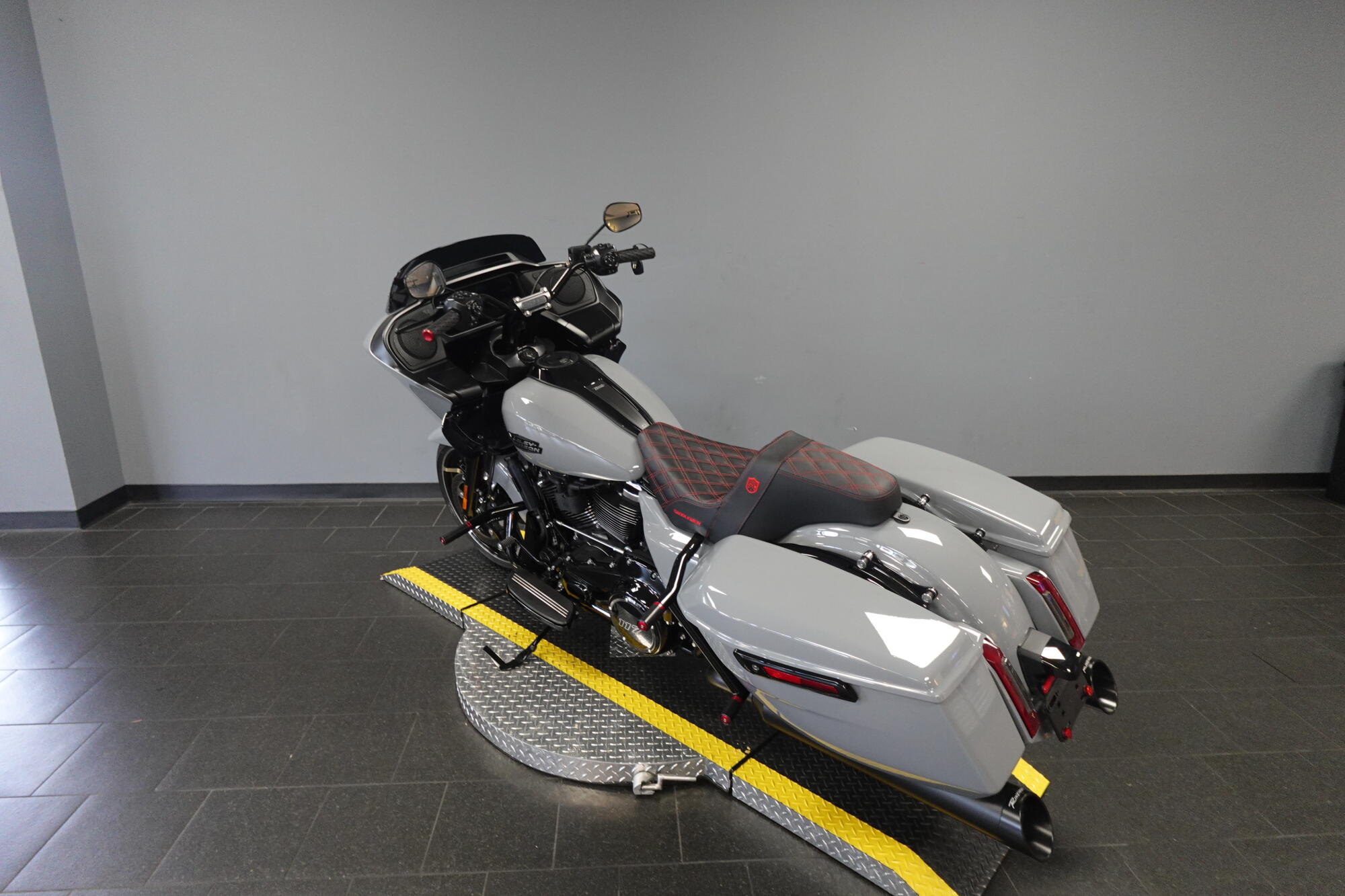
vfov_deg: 61.9
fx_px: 747
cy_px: 448
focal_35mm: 20
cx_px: 672
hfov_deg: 84.0
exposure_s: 1/125
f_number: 2
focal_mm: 7.6
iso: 800
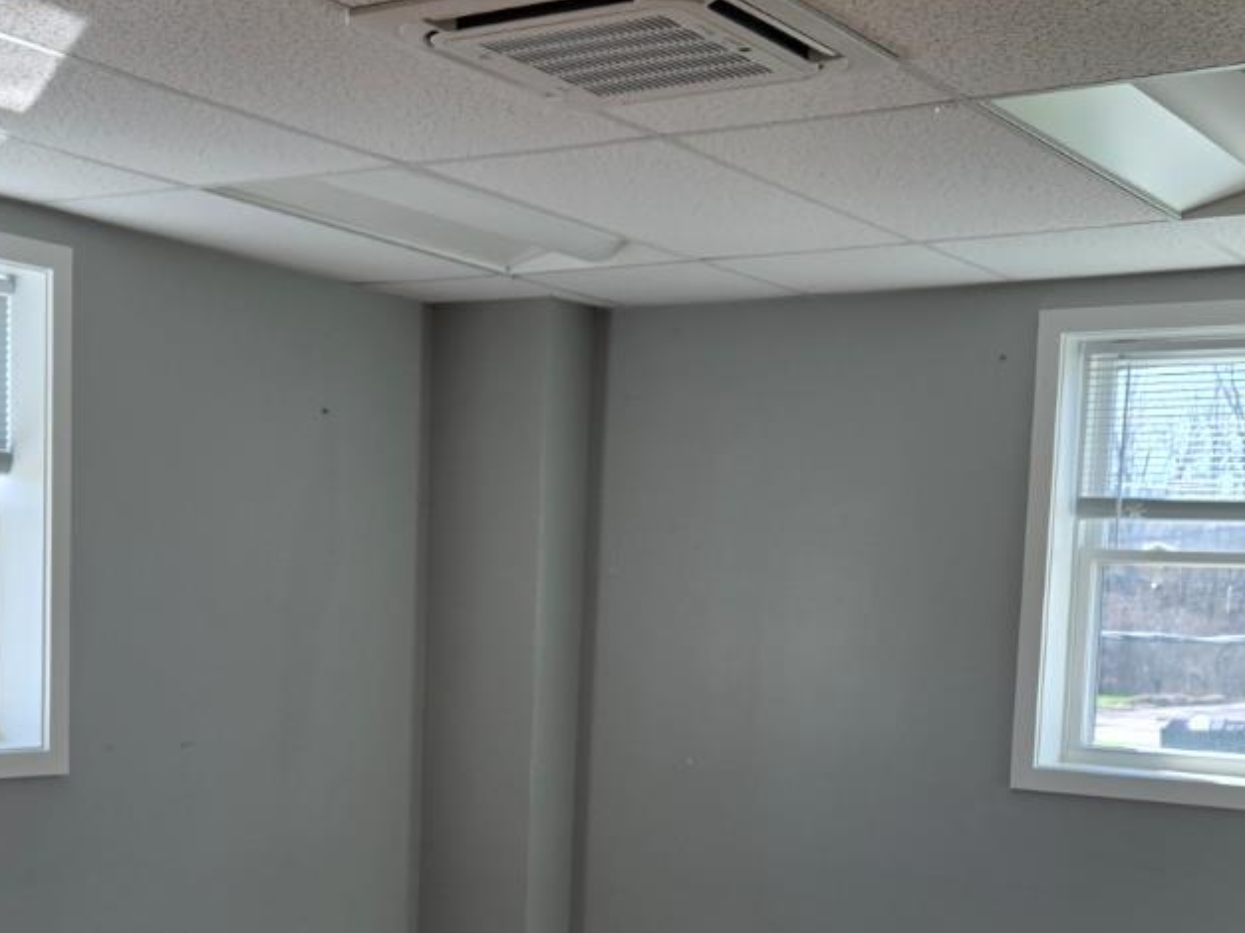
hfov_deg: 34.9
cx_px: 574
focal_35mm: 55
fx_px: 1978
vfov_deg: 26.1
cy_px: 745
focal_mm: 5.4
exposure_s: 1/180
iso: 40
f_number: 1.8
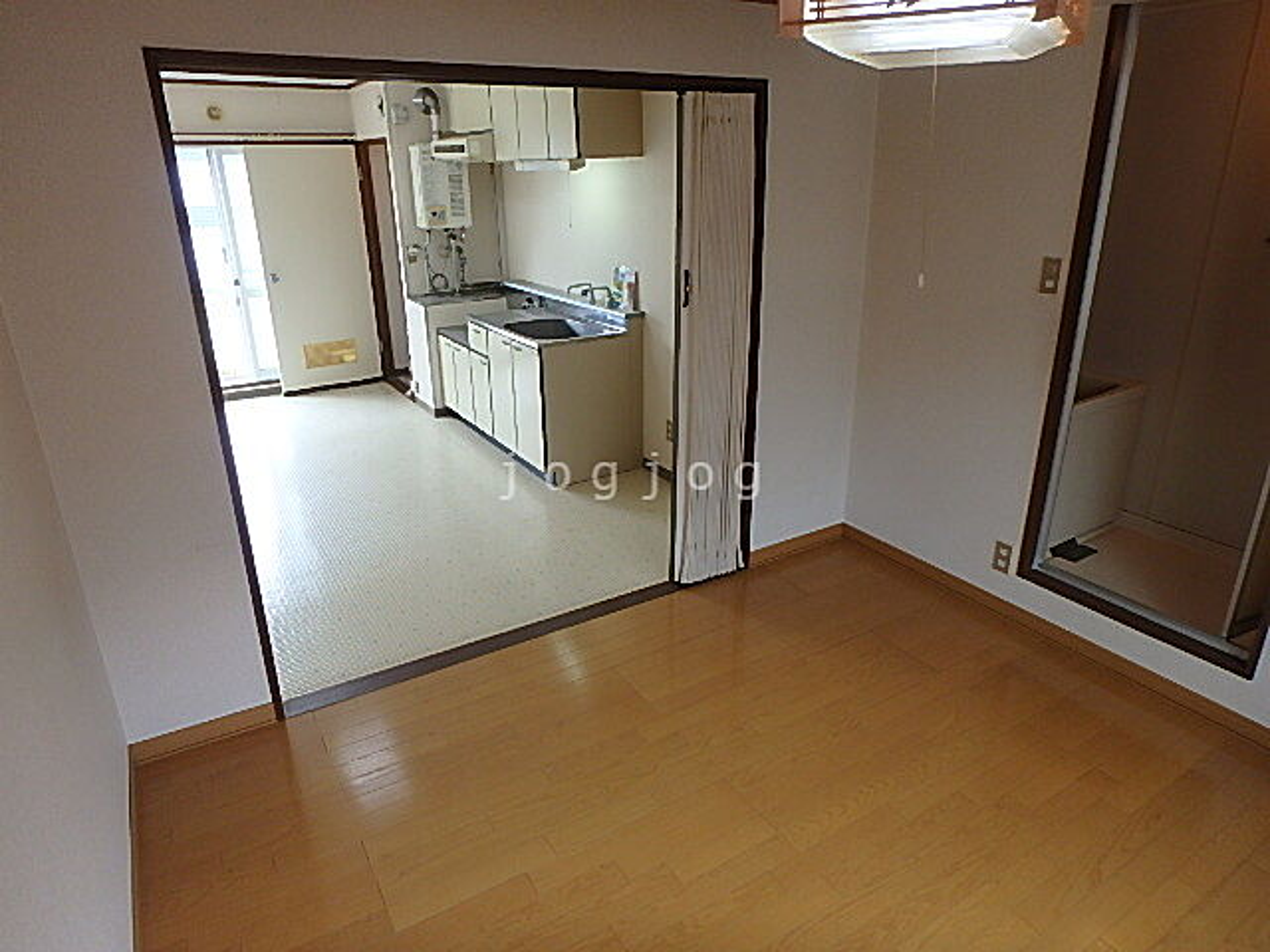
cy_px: 476
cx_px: 635
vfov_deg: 63.4
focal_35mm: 21
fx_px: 770
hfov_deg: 79.0
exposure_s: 1/60
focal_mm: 3.7
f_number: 3.5
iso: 200
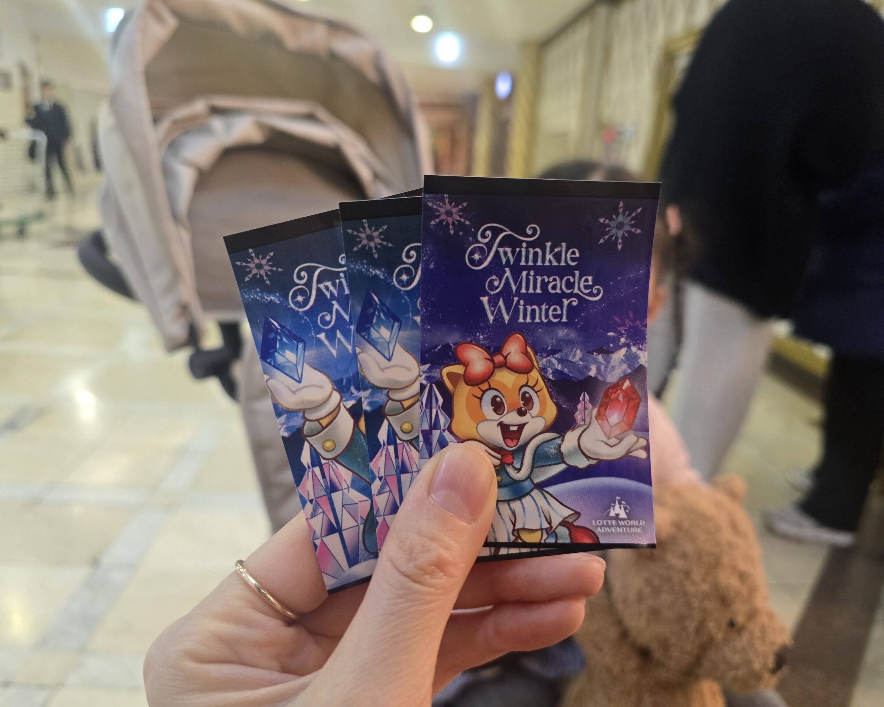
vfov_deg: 58.8
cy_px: 354
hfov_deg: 70.3
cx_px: 445
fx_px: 628
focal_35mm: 24
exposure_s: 1/120
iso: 500
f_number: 1.7
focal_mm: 6.3
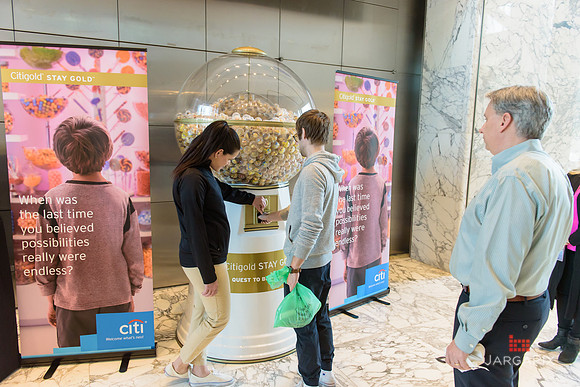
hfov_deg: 69.4
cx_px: 290
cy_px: 194
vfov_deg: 49.6
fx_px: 419
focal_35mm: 26
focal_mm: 26
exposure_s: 1/125
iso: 1600
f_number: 3.2
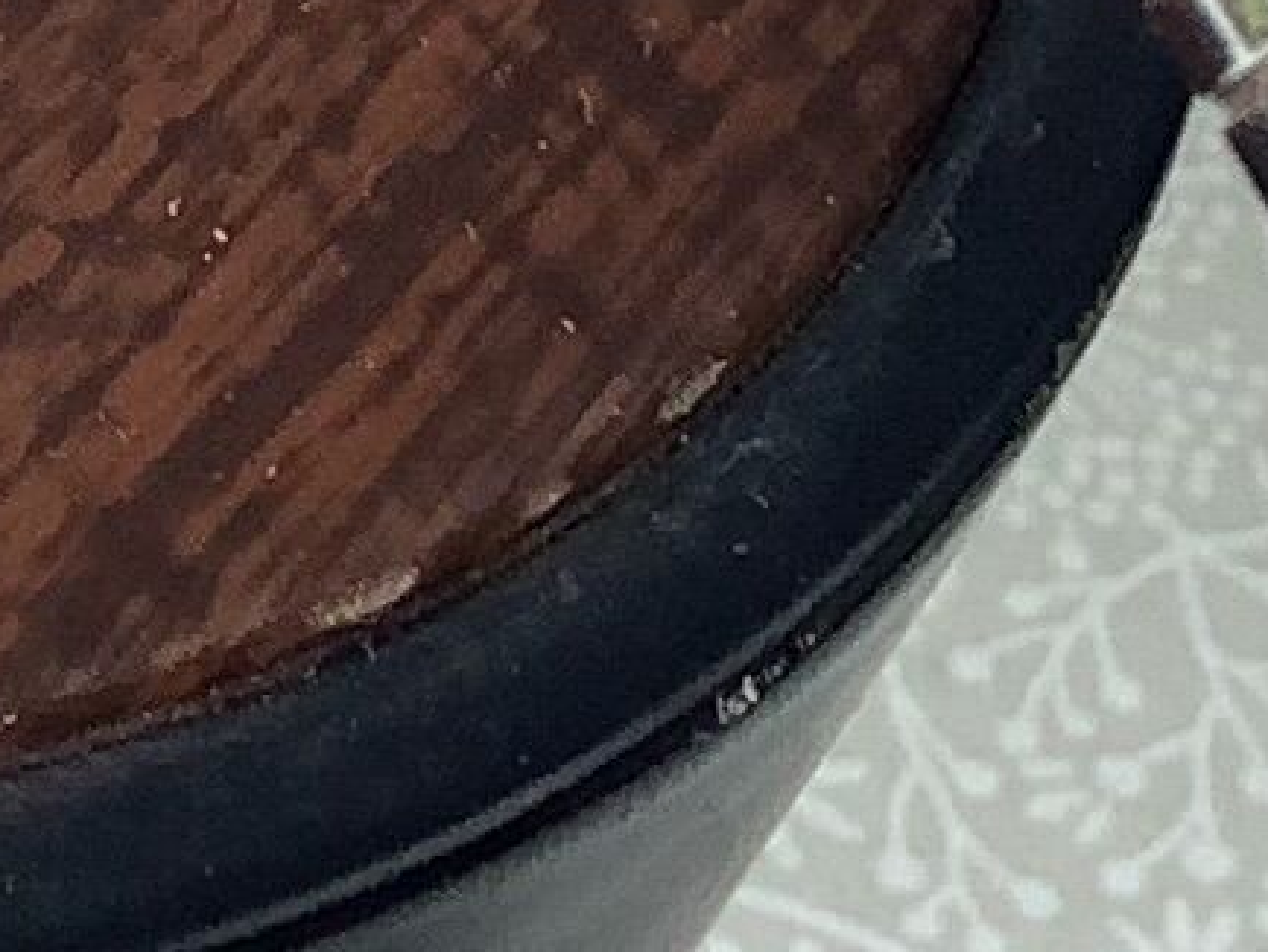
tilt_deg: -32.7
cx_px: -1291
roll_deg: +2.4
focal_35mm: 233
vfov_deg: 6.2
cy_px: -1174
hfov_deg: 8.1
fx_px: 8540
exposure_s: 1/120
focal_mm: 3.3
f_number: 2.4
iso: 32
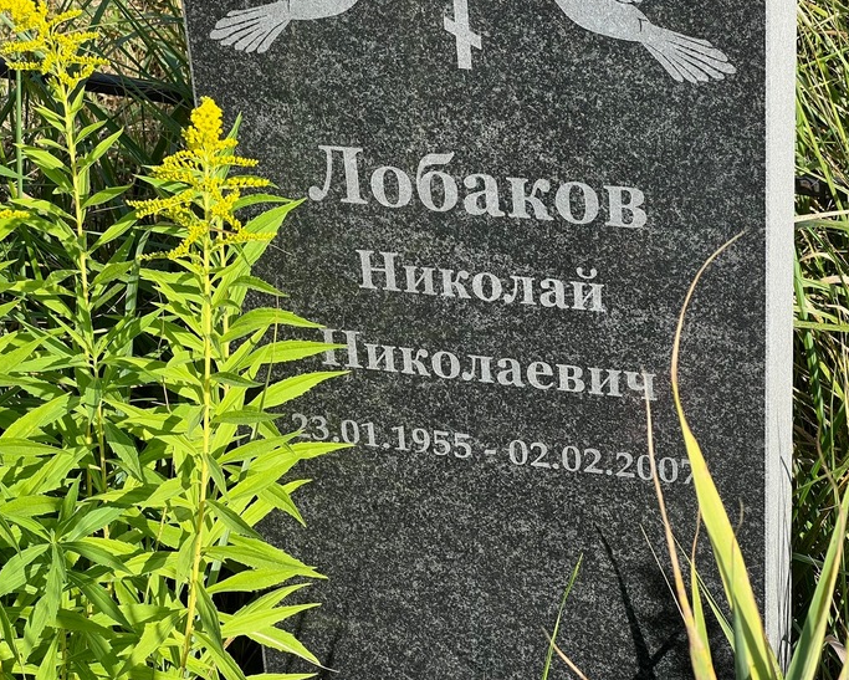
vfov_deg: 17.5
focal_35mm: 88
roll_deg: -1.8
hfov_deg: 21.7
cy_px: 318
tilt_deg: -30.8
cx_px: 466
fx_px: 2212
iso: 32
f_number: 2.8
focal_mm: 9
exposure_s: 1/290
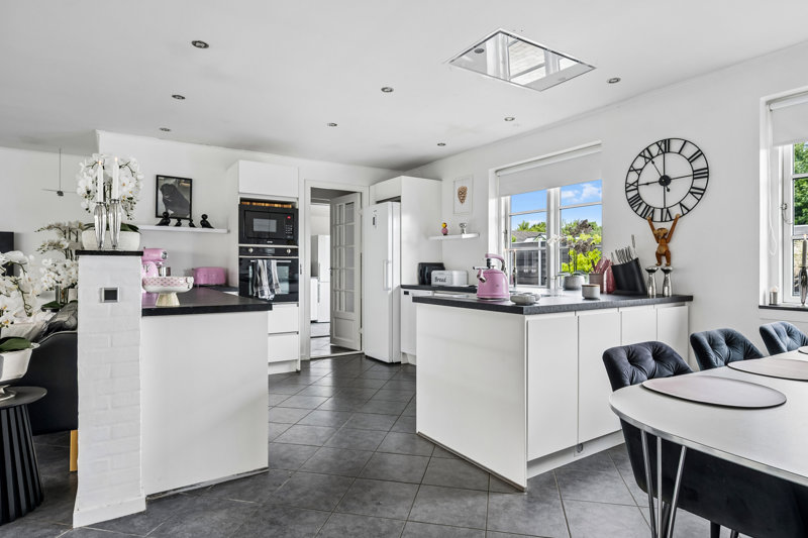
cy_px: 269
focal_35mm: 20
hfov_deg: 85.4
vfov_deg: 63.2
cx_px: 404
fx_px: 438
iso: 400
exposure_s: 1/5
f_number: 6.3
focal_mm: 19.5
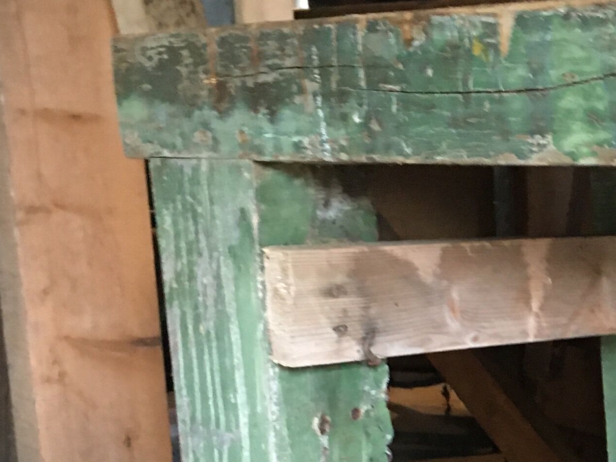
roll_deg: +2.5
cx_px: 722
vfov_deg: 15.5
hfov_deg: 19.9
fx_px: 1655
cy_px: 501
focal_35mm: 93
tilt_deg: -11.5
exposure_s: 1/20
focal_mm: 4.15
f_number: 2.2
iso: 200
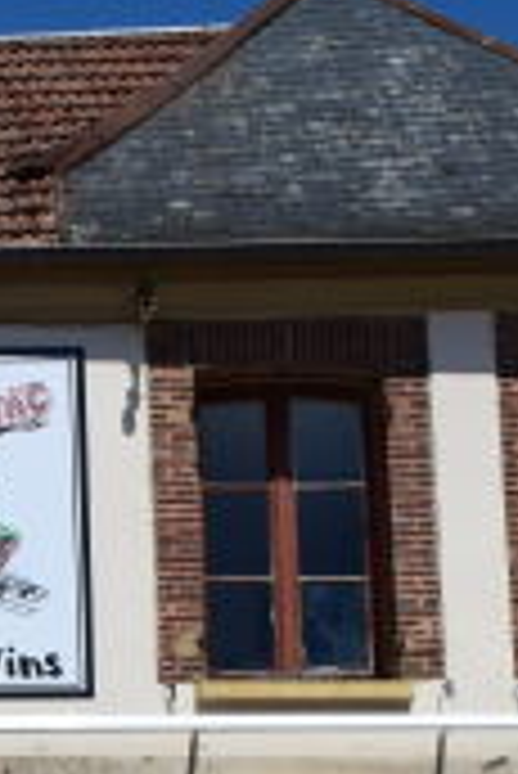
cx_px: -536
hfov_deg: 11.2
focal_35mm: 110
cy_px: 871
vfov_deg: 17.9
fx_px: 2369
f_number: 11
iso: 280
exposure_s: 1/500
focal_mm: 18
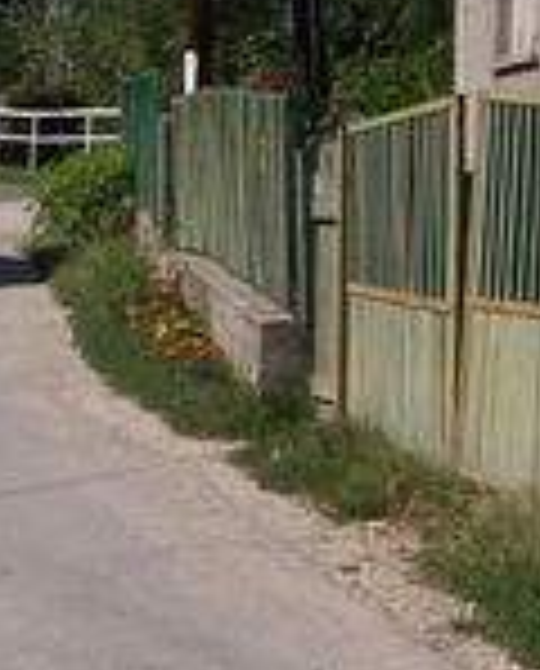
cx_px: -90
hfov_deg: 9.4
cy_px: 216
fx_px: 3243
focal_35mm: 163
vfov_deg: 11.8
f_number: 5.6
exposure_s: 1/750
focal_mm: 8
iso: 100
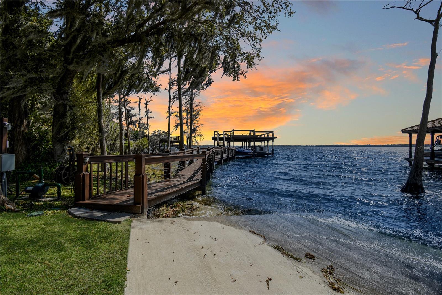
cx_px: 221
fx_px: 184
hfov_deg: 100.4
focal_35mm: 15
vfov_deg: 77.3
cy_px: 148
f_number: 7.1
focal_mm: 10
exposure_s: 1/400
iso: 100
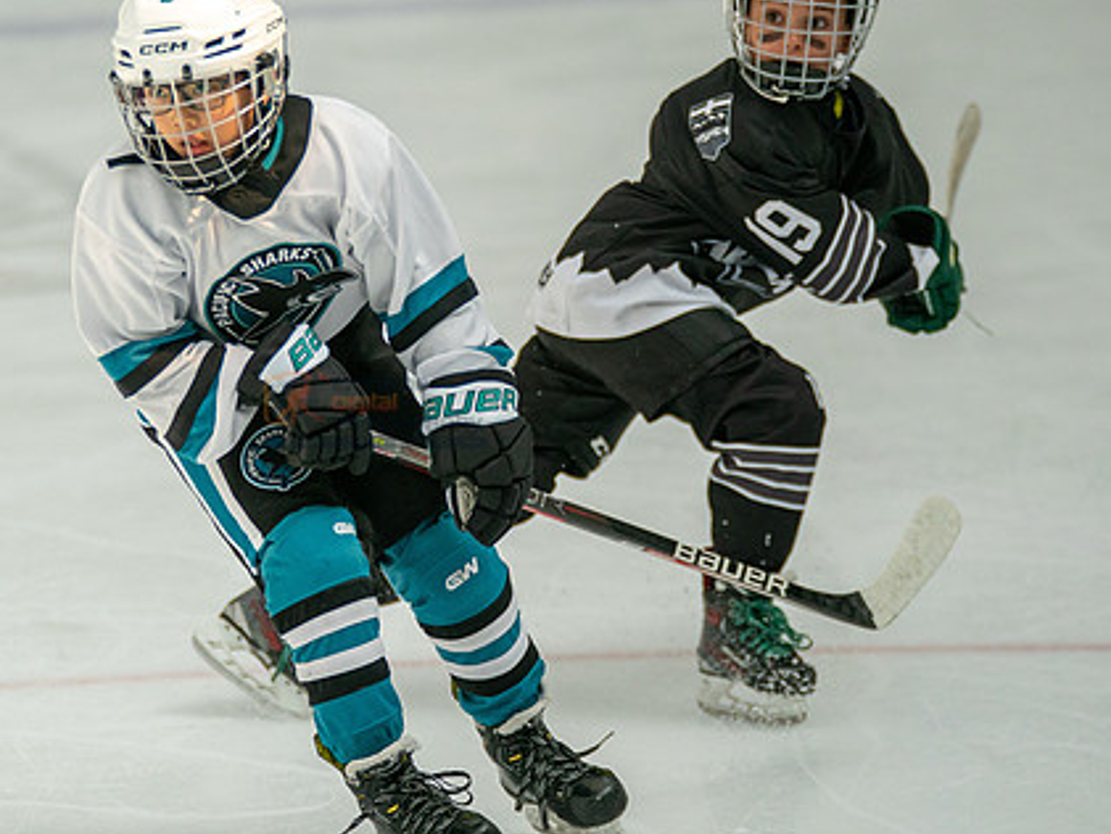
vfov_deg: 4.5
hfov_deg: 6.0
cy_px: 313
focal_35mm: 328
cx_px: 377
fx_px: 10530
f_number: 3.2
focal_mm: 209
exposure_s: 1/5000
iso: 1600
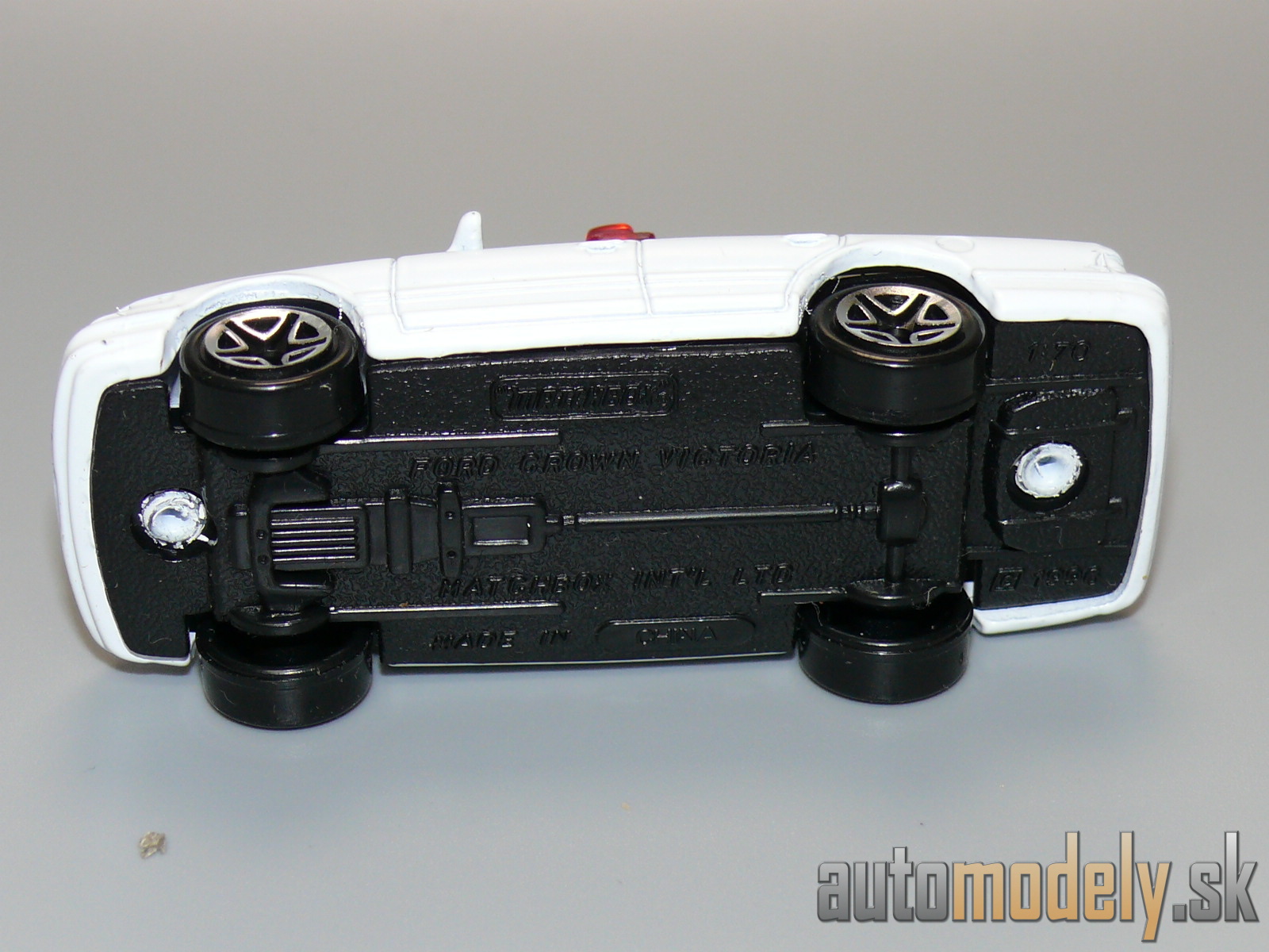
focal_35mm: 102
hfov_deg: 19.3
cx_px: 634
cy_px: 476
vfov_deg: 14.5
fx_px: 3739
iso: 100
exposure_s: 1/30
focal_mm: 13.3
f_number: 4
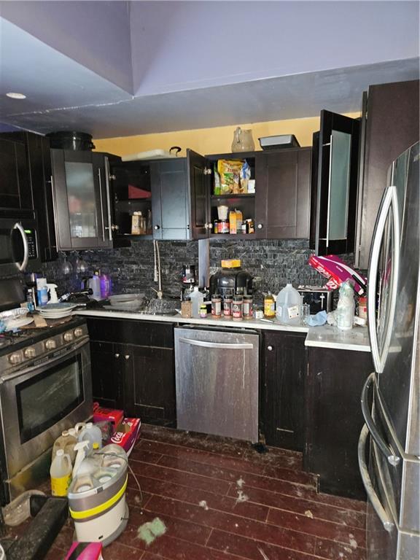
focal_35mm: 23
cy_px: 280
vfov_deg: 73.9
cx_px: 210
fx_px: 372
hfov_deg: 58.9
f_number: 1.8
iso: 320
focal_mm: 5.4
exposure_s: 1/9.99
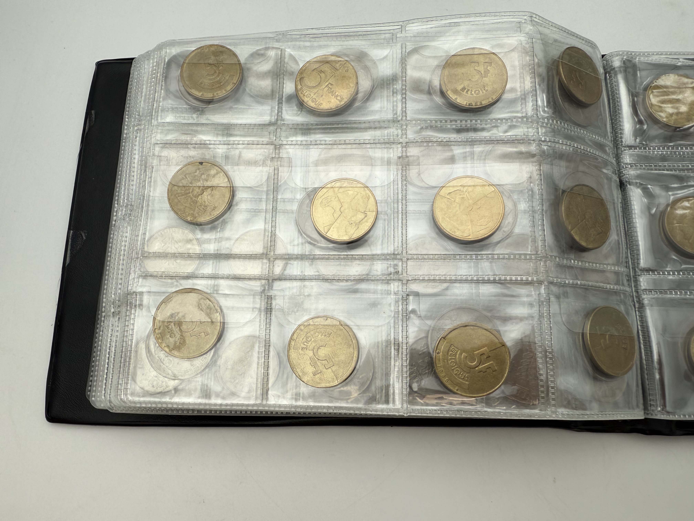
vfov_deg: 56.8
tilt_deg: -75.5
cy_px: 260
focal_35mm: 24
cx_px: 347
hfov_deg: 71.6
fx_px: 481
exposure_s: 1/326
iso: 40
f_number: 2.2
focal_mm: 2.22
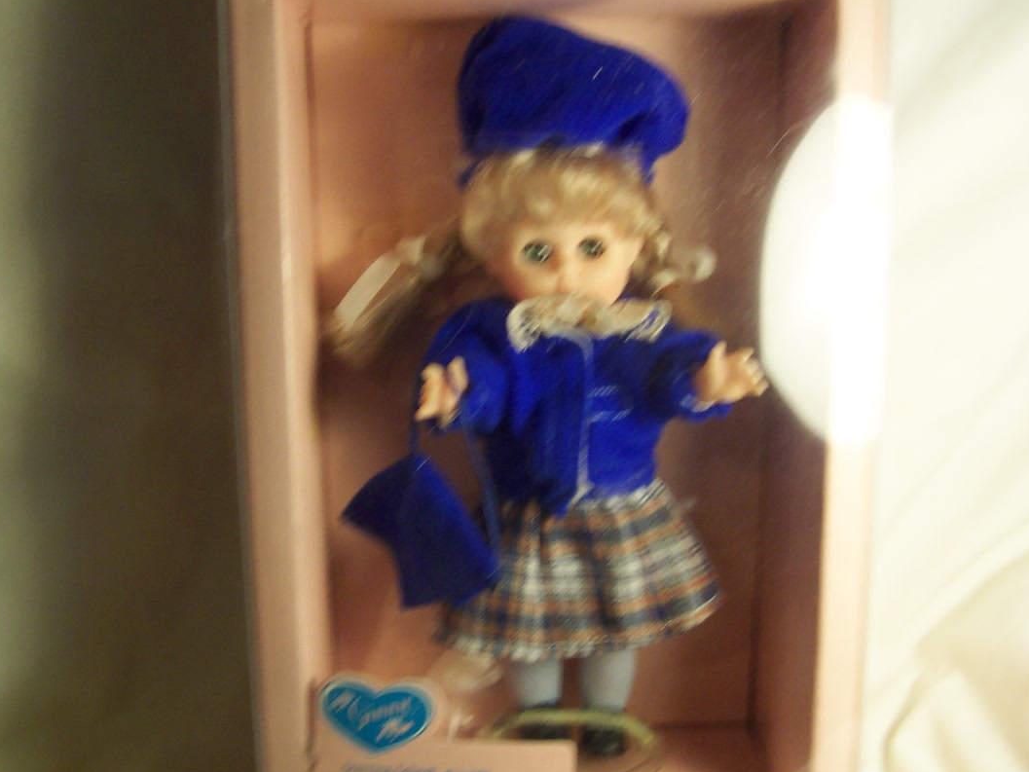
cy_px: 434
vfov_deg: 34.3
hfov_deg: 44.8
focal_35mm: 42
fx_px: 1249
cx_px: 486
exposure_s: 1/90
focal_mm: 5.6
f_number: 2.8
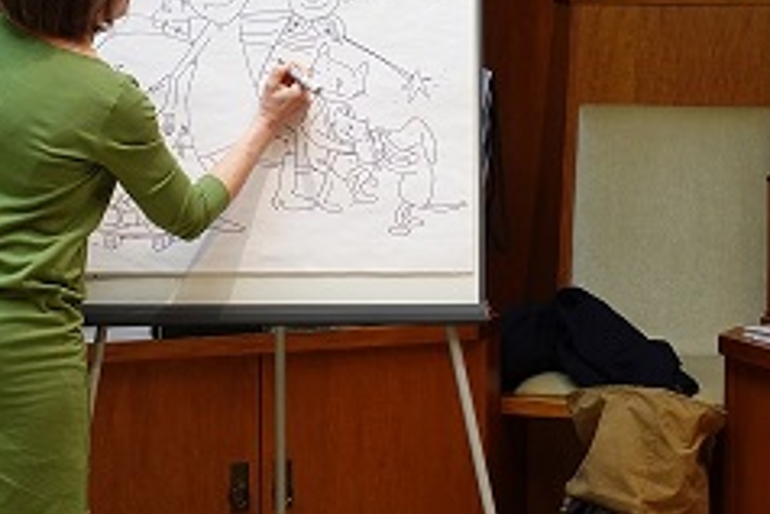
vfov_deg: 9.3
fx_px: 3146
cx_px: 301
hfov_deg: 13.9
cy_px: 82
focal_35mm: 147
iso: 400
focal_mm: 25.7
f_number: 2.8
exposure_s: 1/80
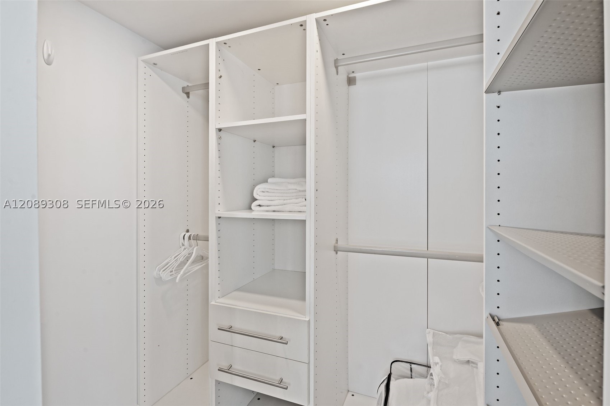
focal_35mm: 16
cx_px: 305
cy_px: 203
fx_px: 271
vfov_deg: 73.6
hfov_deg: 96.8
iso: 200
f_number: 8
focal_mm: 16
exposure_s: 1/3
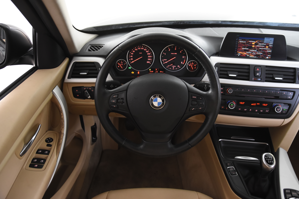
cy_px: 100
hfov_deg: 61.9
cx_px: 150
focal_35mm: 30
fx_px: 249
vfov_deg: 43.6
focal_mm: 20
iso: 1600
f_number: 3.2
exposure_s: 1/40
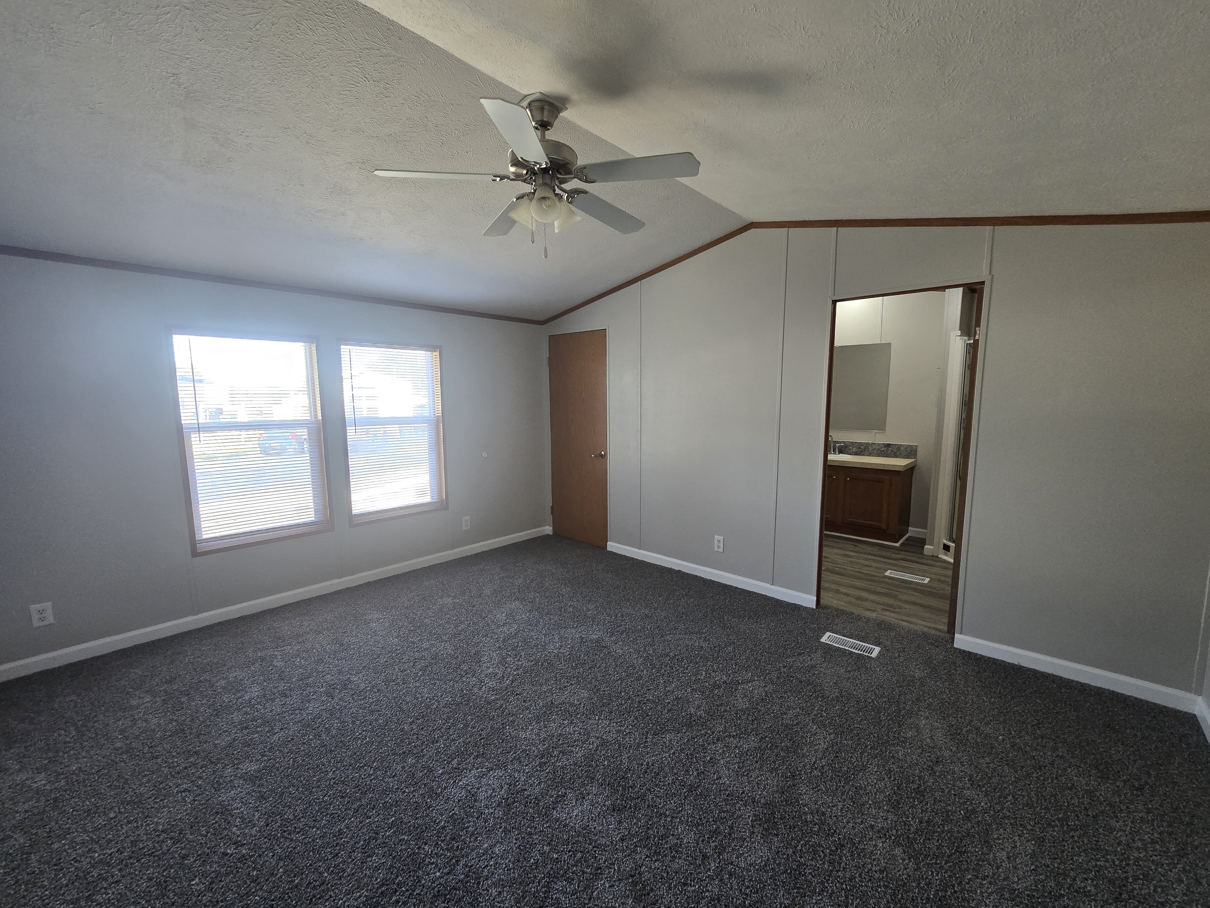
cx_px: 605
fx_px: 454
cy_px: 454
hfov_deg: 106.2
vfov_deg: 89.9
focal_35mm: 13
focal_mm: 2.2
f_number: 2.2
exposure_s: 1/60
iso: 200
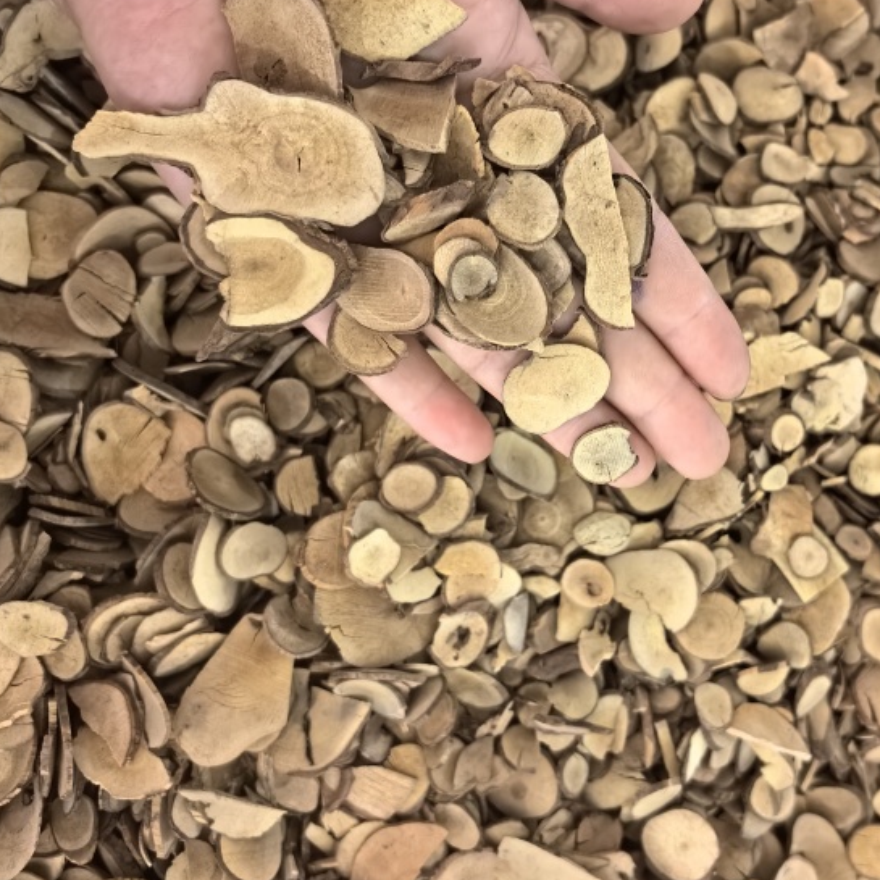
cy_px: 421
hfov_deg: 46.5
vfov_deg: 47.2
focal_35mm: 35
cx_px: 586
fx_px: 1007
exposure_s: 1/100
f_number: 2
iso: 800
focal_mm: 6.35
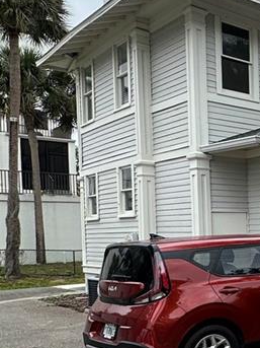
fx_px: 491
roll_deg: +0.9
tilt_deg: -2.1
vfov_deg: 38.3
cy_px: 240
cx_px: 439
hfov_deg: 21.8
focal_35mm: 49
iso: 40
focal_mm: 2.22
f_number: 2.2
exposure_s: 1/801
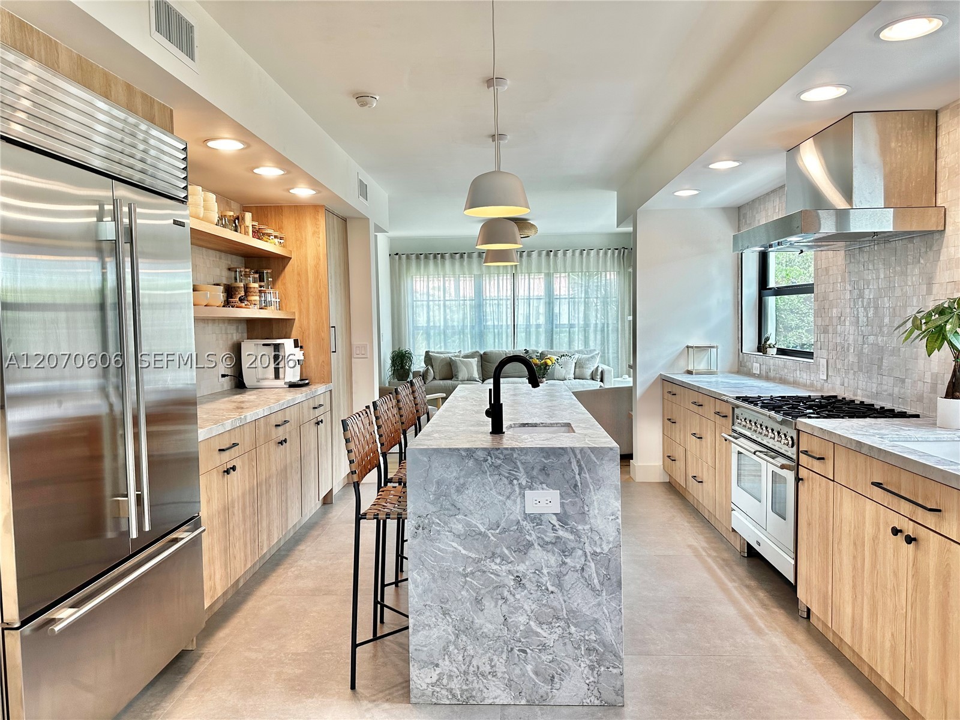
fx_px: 666
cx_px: 480
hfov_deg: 71.6
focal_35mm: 24
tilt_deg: -4.5
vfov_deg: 56.8
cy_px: 360
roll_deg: +0.8
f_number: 1.78
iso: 125
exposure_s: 1/120
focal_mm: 6.86
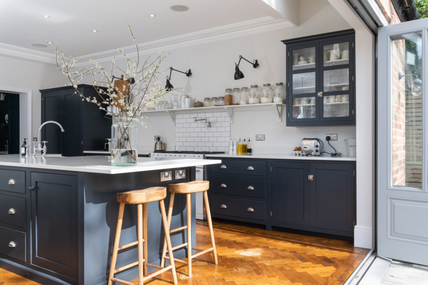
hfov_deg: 61.9
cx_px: 214
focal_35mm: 30
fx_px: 357
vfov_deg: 43.6
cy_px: 142
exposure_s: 1/250
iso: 400
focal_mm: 30
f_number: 8
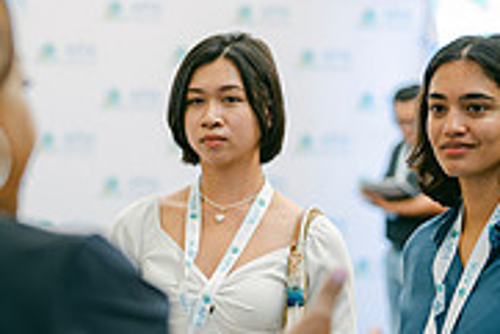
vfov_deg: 8.6
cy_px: 254
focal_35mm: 160
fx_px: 2224
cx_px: 69
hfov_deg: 12.7
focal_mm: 50
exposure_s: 1/125
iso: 400
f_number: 2
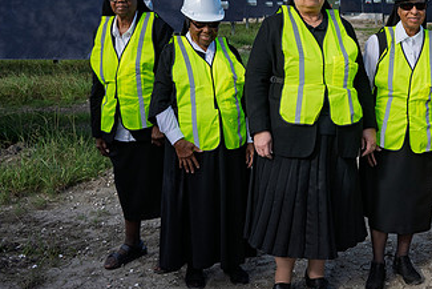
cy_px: 67
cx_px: 312
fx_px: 648
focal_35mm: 54
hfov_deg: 36.2
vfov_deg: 24.8
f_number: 8
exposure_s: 1/500
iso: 200
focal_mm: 28
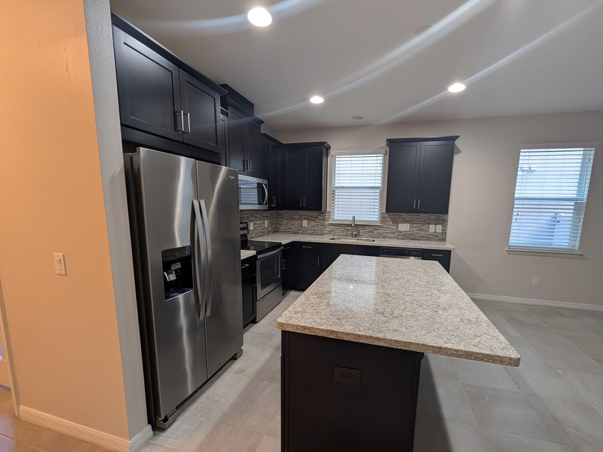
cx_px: 320
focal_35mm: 13
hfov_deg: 106.0
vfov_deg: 89.8
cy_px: 242
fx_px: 226
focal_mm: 2.02
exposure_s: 1/60
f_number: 1.7
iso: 110
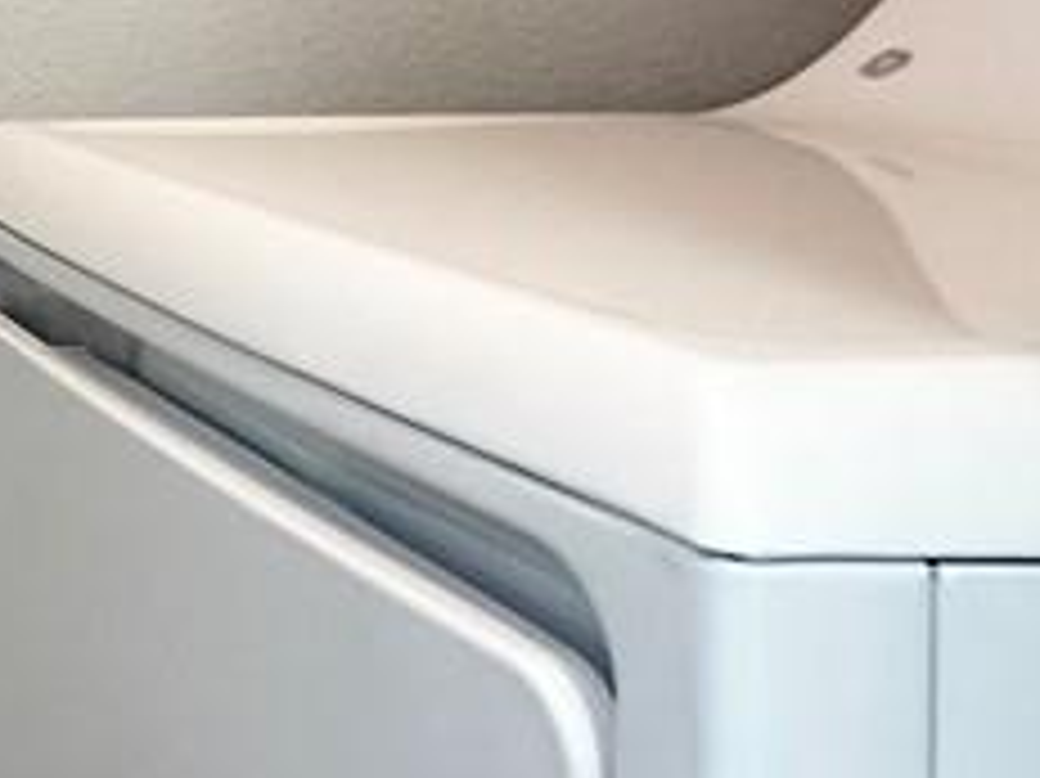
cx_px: -671
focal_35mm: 62
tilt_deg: -0.6
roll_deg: +0.0
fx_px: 1862
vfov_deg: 22.3
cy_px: -76
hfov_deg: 22.8
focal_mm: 2.22
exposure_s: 1/120
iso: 200
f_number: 2.2
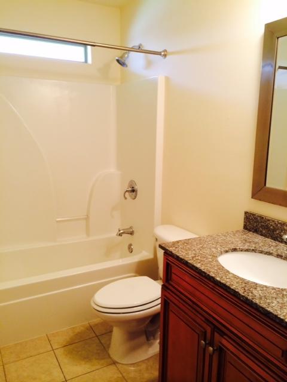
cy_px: 191
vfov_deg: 60.0
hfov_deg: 46.8
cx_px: 144
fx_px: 332
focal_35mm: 30
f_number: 2.2
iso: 100
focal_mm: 4.12
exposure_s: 1/30
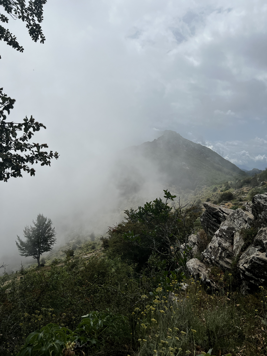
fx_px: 267
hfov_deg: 53.1
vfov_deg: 67.3
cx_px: 134
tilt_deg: -4.9
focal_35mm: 26
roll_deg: -1.6
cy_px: 178
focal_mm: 5.7
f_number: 1.5
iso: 50
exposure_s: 1/14286
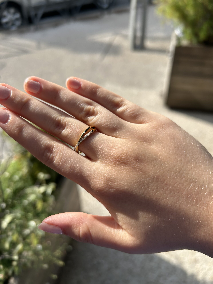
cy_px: 142
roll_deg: +2.8
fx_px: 213
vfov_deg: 67.3
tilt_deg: -42.6
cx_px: 106
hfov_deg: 53.1
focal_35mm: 26
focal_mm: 5.7
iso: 50
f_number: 1.5
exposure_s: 1/1295
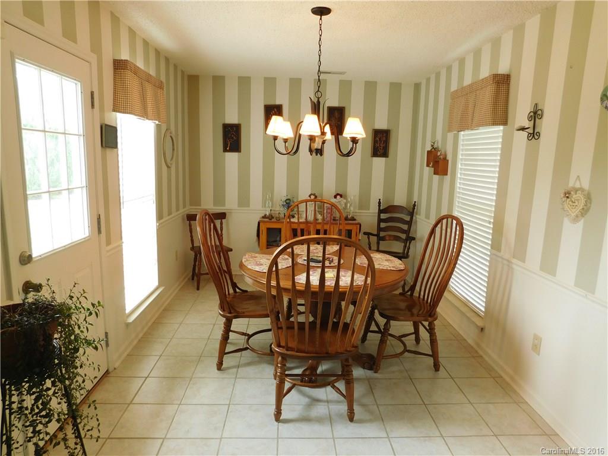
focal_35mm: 23
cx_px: 304
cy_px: 228
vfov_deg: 58.9
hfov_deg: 73.9
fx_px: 404
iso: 125
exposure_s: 1/40
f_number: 3
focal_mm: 4
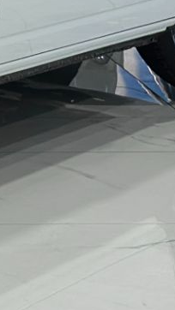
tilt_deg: -10.9
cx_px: -361
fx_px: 2282
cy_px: -50
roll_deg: -1.3
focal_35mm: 277
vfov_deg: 7.7
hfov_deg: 4.2
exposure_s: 1/120
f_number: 1.78
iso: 100
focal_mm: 6.86
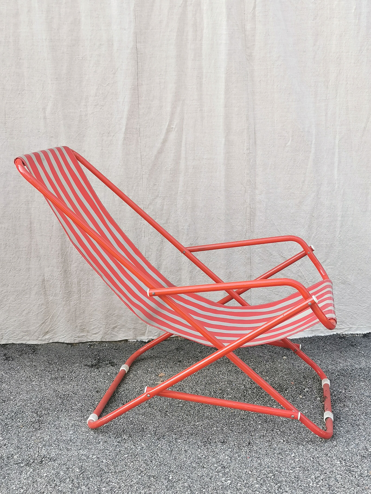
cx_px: 186
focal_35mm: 44
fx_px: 629
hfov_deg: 32.9
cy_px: 247
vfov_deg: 42.9
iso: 50
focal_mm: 5.58
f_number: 1.8
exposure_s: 1/333
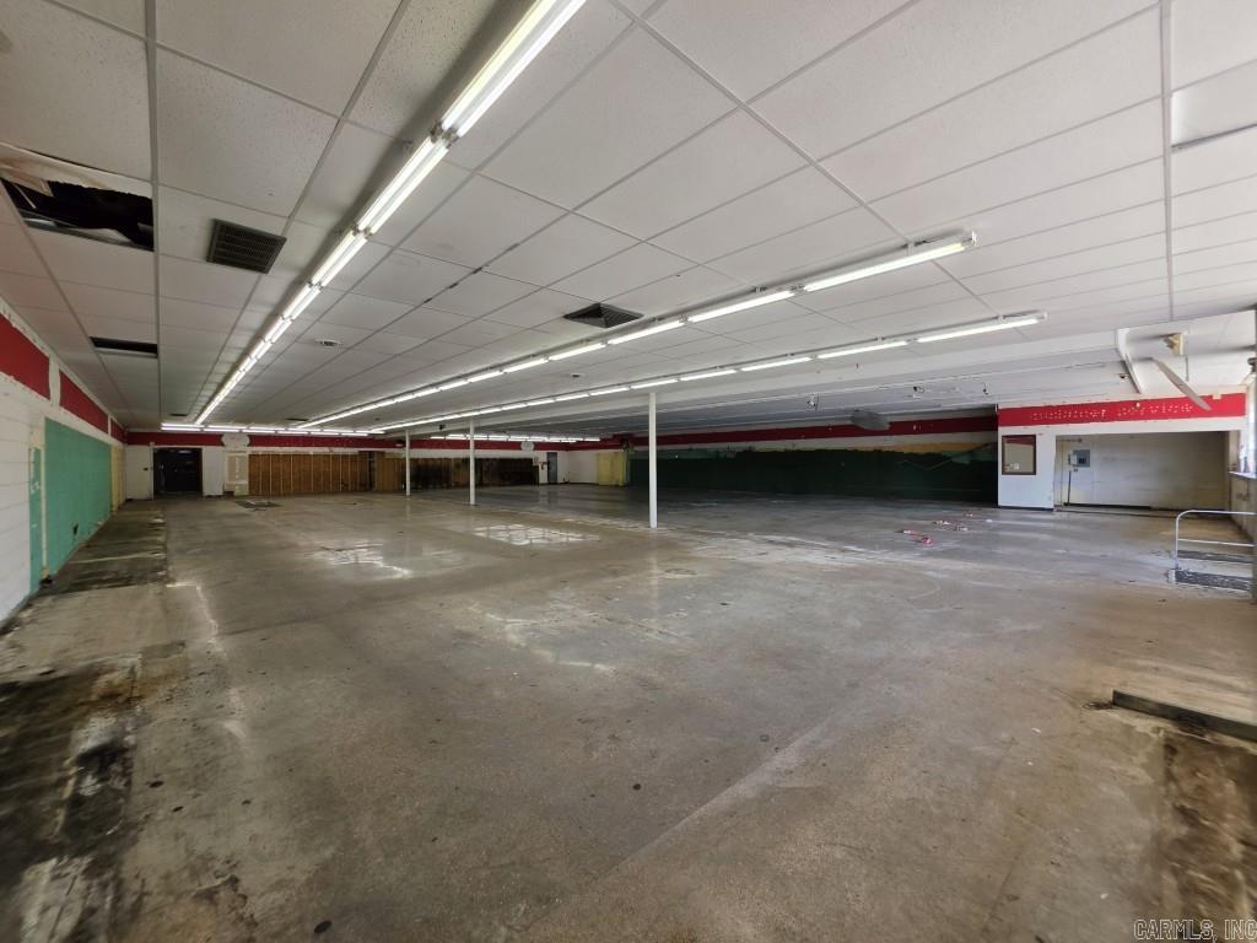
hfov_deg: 106.2
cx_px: 628
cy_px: 472
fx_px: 472
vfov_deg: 89.9
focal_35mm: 13
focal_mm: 2.2
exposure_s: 1/120
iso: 20
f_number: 1.9
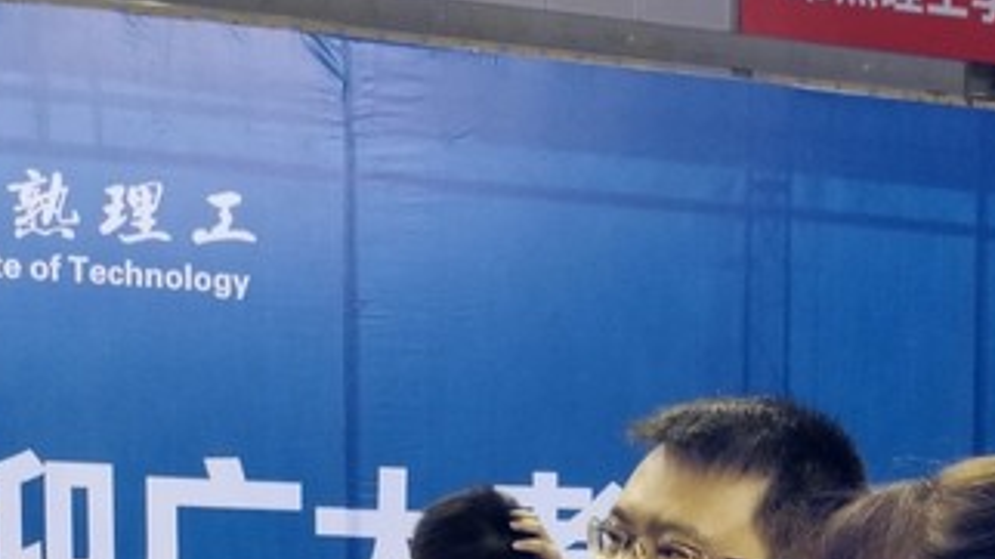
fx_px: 1926
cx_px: 399
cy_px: 843
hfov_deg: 28.9
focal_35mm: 73
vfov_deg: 15.3
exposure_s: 1/33.3
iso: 160
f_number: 2.2
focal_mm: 4.5
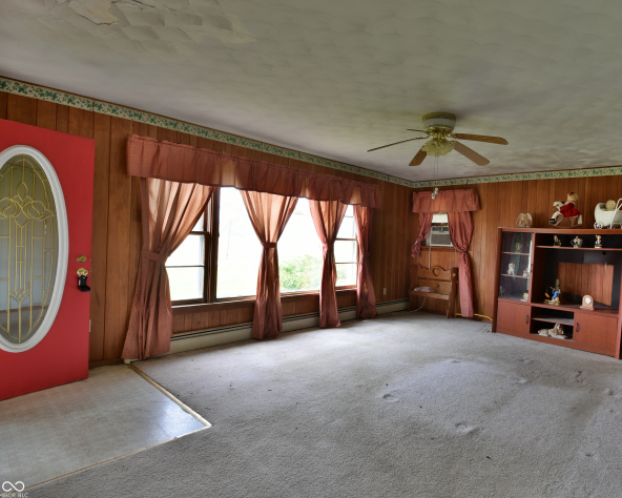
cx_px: 384
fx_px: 361
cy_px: 242
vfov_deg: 69.2
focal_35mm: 20
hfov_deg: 80.2
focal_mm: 11
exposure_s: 1/5
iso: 100
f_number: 10
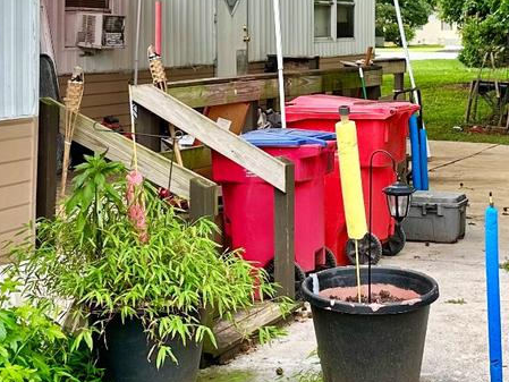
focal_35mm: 77
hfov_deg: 25.3
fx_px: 1133
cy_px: 19
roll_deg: +0.0
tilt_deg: -1.6
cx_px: 319
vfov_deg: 18.7
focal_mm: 6.86
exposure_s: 1/836
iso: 80
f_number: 1.78
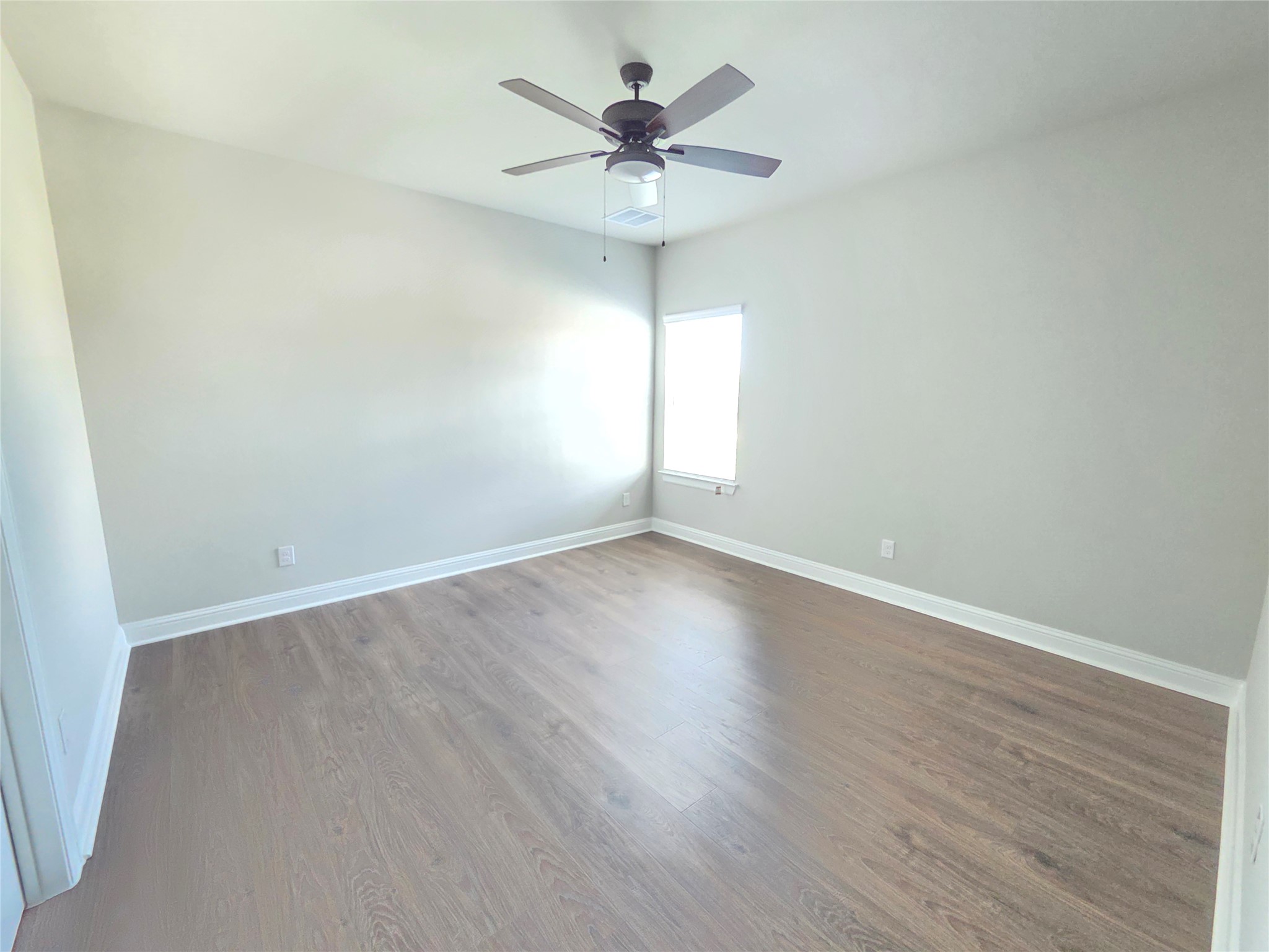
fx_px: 477
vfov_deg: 89.9
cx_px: 634
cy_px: 476
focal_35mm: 13
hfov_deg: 106.2
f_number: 2.2
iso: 1250
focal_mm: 2.2
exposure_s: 1/40
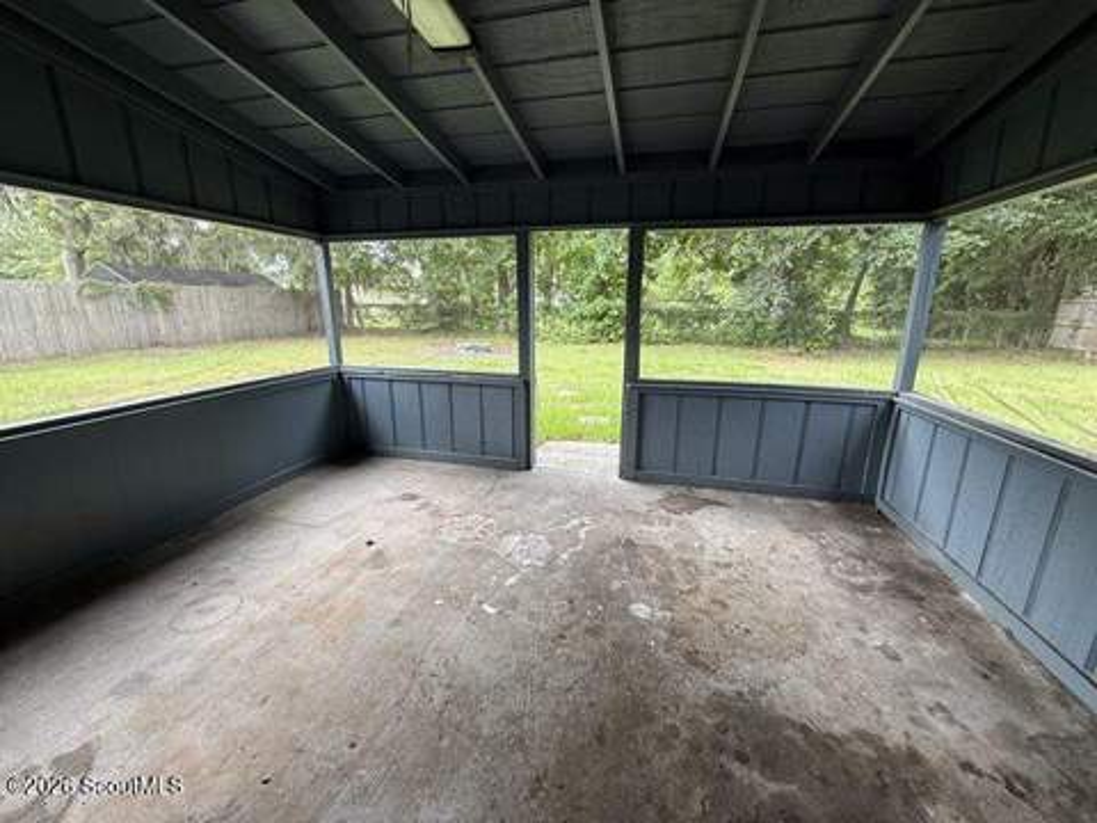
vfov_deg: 85.7
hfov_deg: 102.1
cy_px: 412
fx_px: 444
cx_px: 548
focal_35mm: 14
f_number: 2.2
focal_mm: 2.22
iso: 64
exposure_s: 1/99
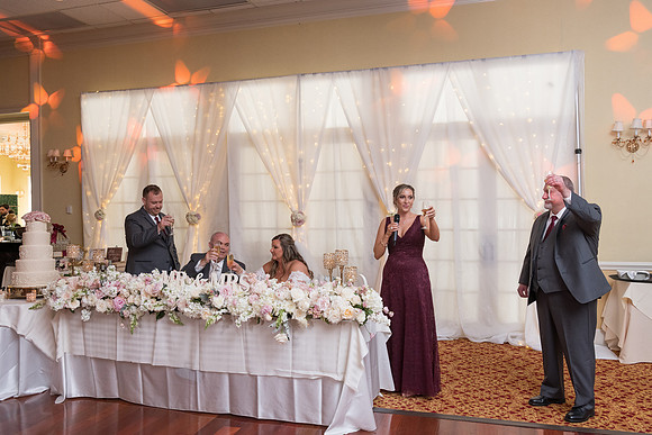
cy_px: 218
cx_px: 326
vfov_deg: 42.3
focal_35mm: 31
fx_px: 562
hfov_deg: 60.3
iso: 1000
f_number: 5
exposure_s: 1/125
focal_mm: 31
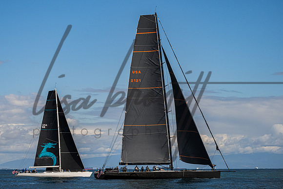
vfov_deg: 11.7
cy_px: 82
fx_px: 918
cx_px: 132
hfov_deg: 17.5
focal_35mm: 117
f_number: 5.6
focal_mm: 100
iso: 400
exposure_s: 1/5000
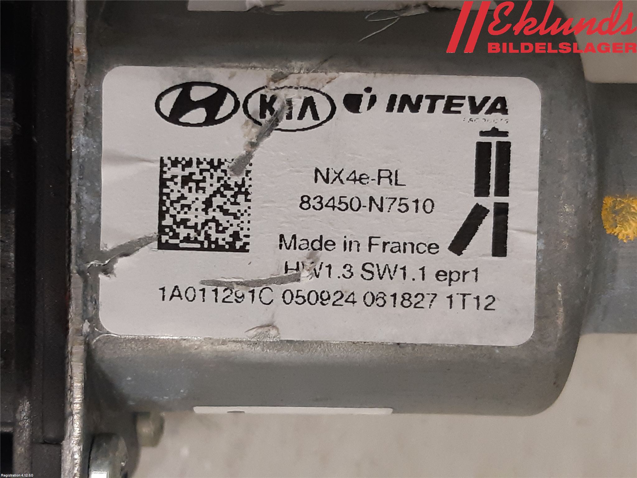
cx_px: 318
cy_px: 239
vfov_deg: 53.1
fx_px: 478
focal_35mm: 26
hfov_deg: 67.3
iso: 200
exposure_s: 1/50
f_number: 1.7
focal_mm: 3.93
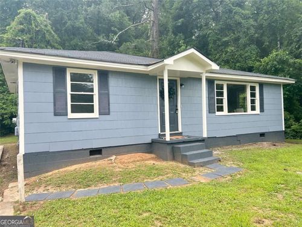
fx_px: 227
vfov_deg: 53.1
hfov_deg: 67.3
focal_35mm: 26
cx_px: 151
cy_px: 114
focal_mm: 5.7
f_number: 1.5
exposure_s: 1/982
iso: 50
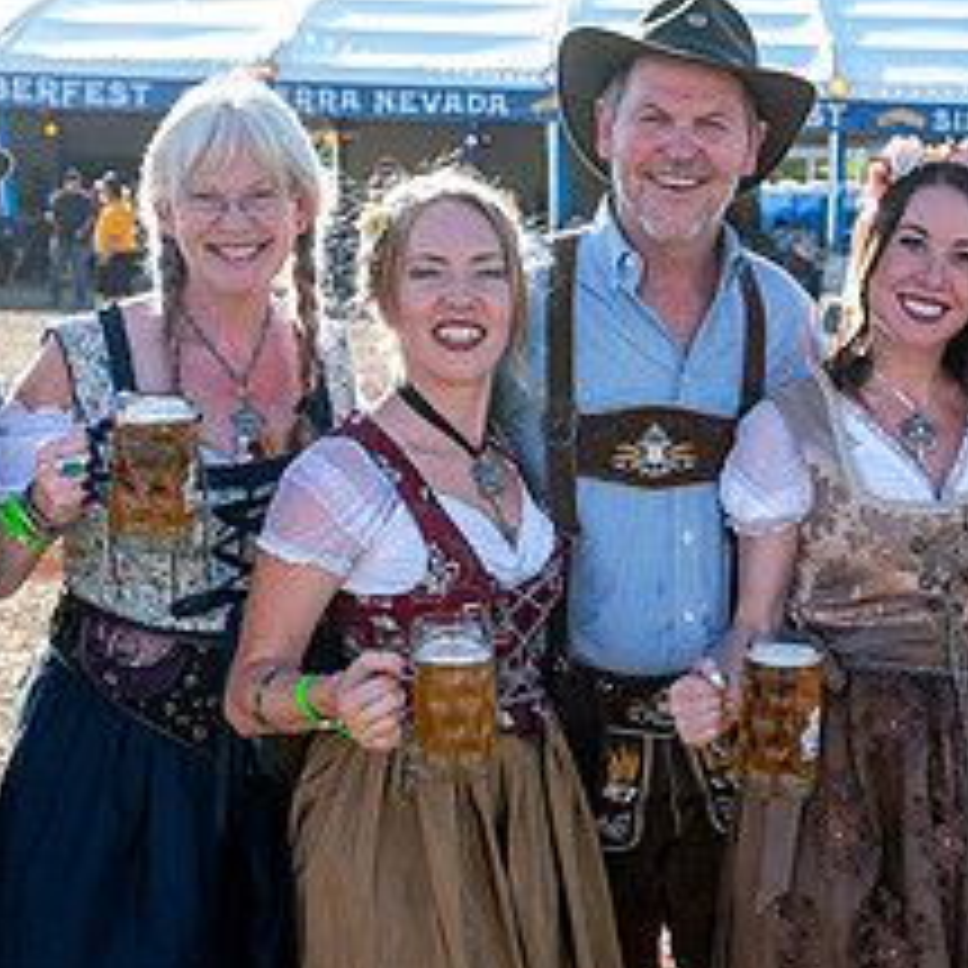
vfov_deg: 24.3
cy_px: 601
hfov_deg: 24.1
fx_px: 2246
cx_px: 720
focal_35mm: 71
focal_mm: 31
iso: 1000
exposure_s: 1/4000
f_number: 4
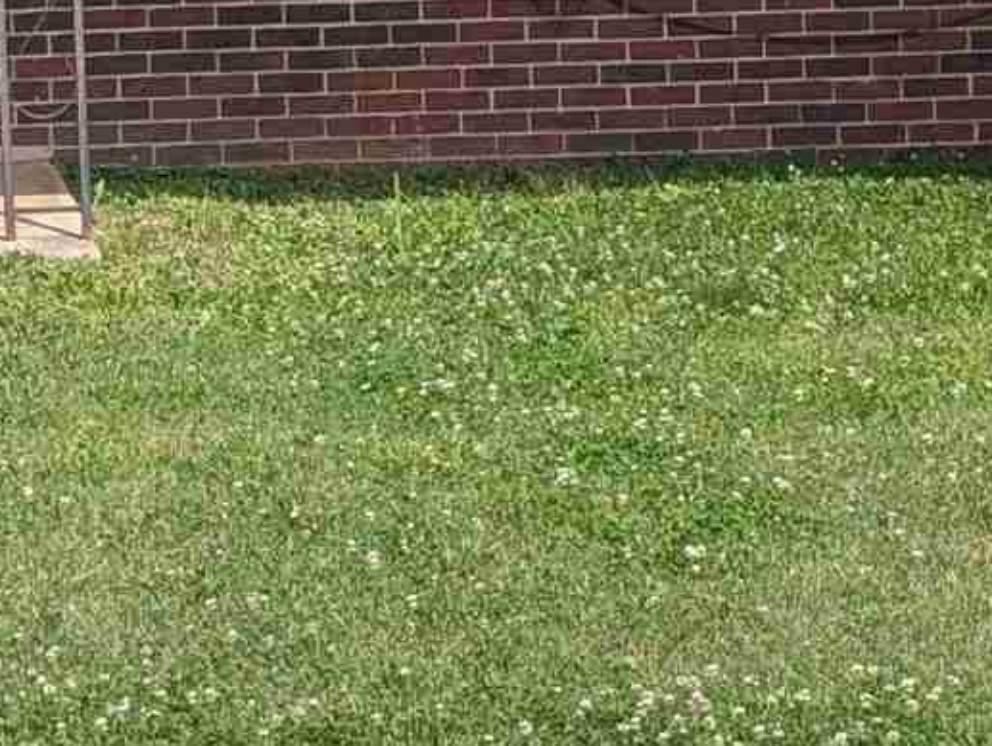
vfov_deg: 10.2
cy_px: -234
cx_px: -178
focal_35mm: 142
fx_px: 4074
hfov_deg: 13.5
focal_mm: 6.9
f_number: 1.68
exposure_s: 1/923
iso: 21
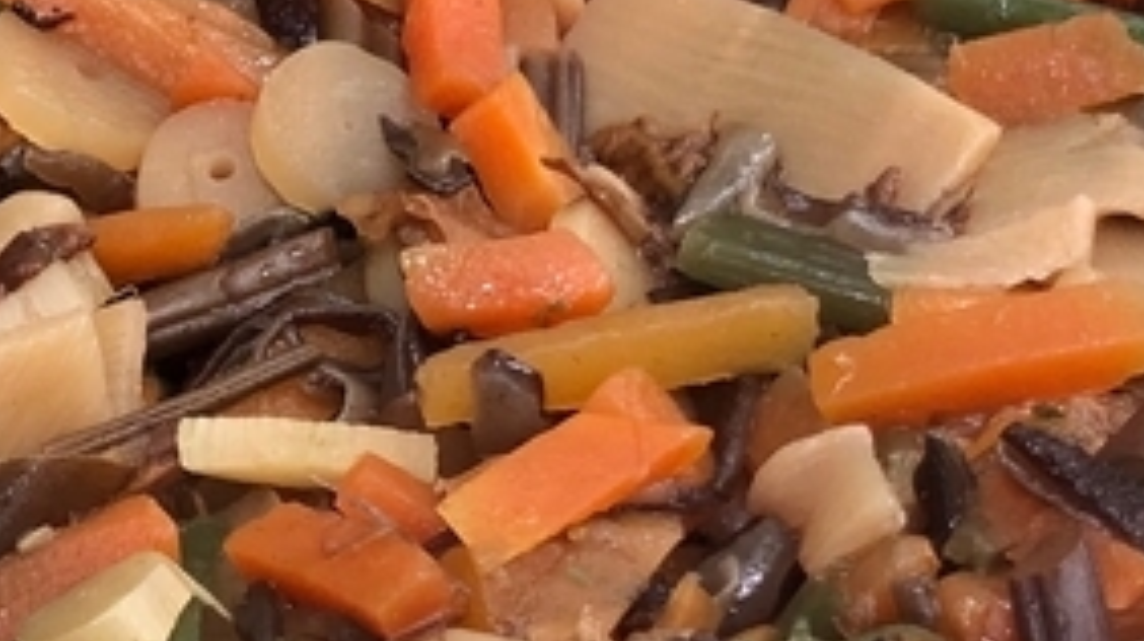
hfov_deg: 16.2
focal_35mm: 130
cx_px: -32
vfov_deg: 9.3
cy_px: 308
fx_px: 3940
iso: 32
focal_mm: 4
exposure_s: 1/120
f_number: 1.8
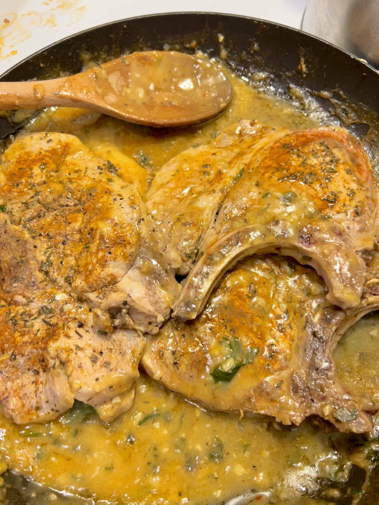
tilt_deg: -69.7
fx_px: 380
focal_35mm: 26
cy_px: 252
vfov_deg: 67.3
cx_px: 190
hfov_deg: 53.1
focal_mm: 5.7
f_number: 1.5
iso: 160
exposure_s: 1/60
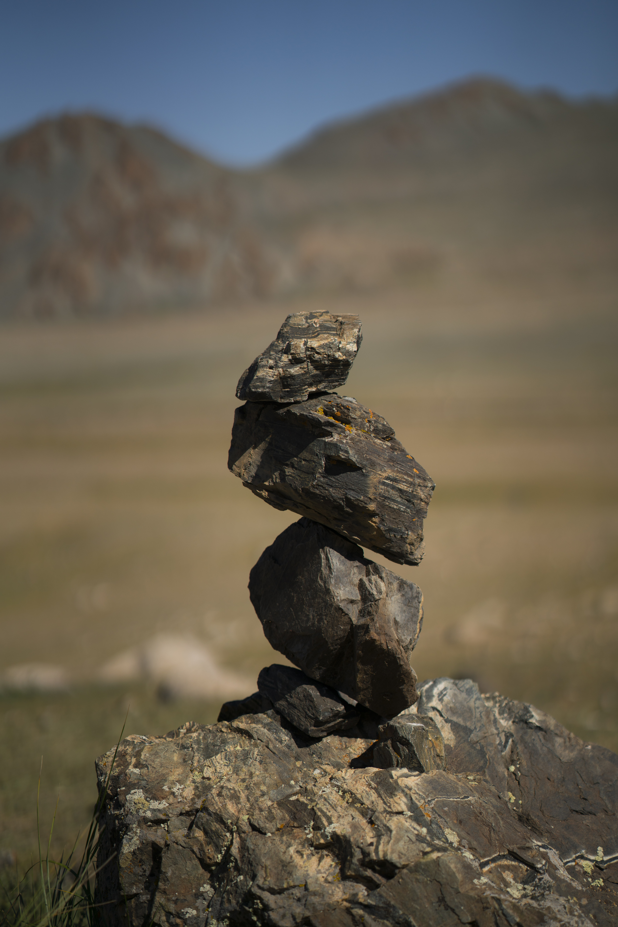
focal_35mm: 85
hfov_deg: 16.1
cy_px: 464
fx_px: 2188
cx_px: 309
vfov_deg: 23.9
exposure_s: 1/8000
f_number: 1.8
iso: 125
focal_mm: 85
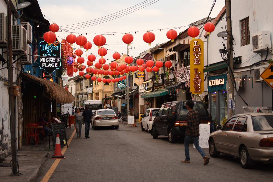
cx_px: 136
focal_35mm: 52
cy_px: 91
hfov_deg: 37.9
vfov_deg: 25.7
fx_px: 398
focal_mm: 35
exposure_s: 1/3200
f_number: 1.8
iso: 500
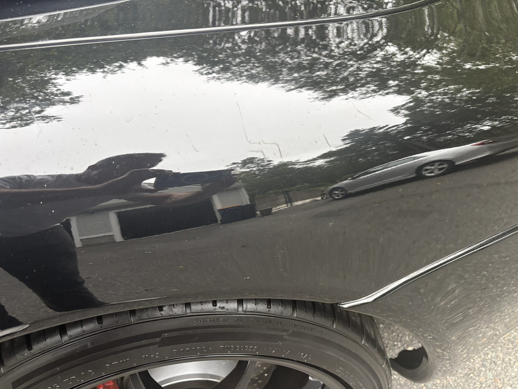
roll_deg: +3.8
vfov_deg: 53.1
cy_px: 194
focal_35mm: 26
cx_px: 259
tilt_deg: -39.0
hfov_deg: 67.3
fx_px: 389
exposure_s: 1/60
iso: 200
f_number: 1.6
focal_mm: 5.96
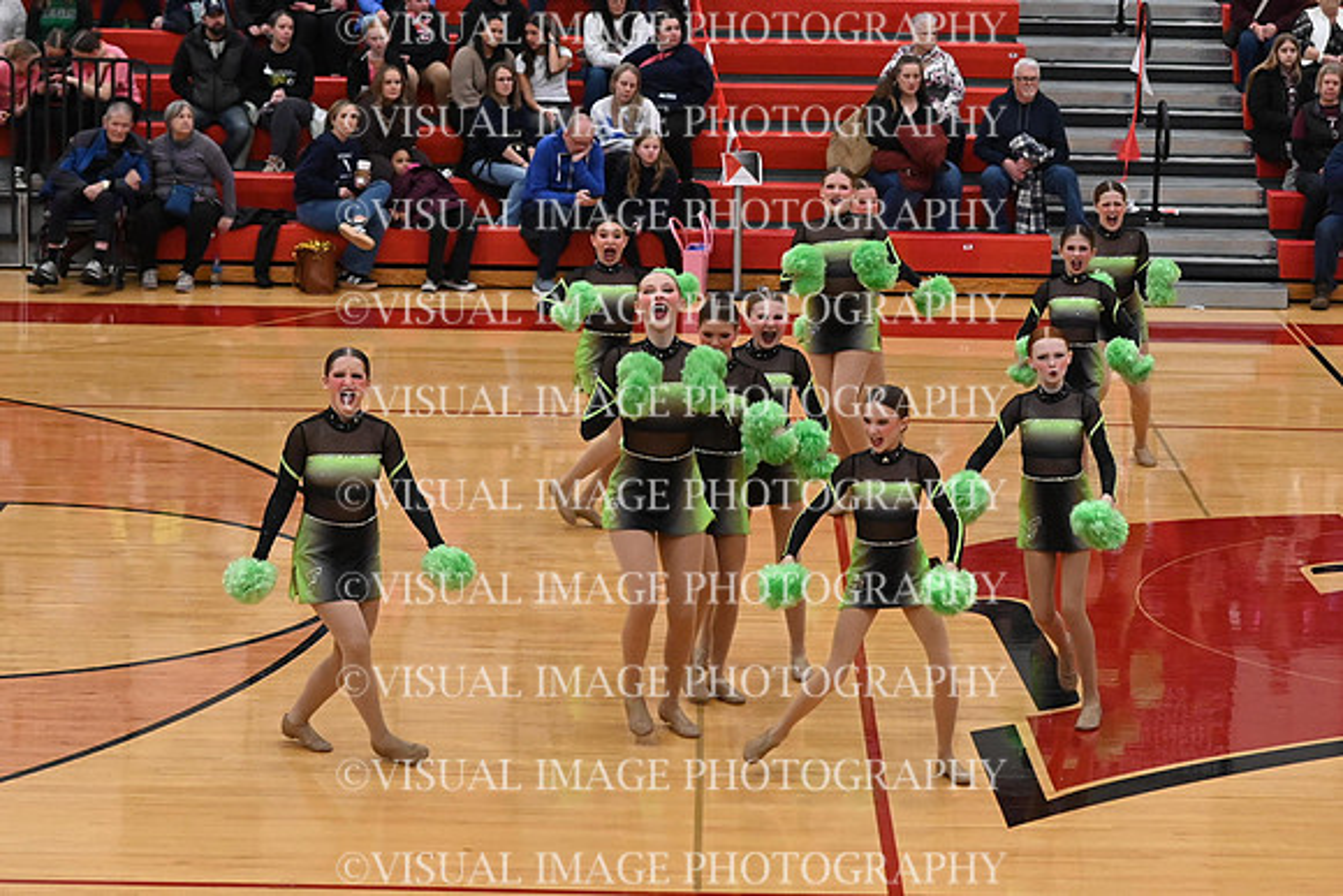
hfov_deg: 19.5
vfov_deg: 13.0
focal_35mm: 105
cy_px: 448
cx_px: 672
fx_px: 3918
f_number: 4
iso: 6400
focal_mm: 70
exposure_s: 1/400
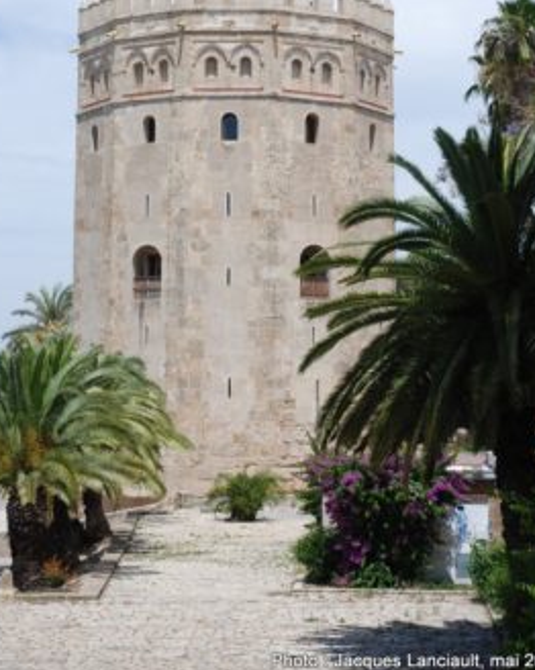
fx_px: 1704
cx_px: 246
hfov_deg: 17.8
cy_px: 180
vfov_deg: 22.1
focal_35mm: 86
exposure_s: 1/250
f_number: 8
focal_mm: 40
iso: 100
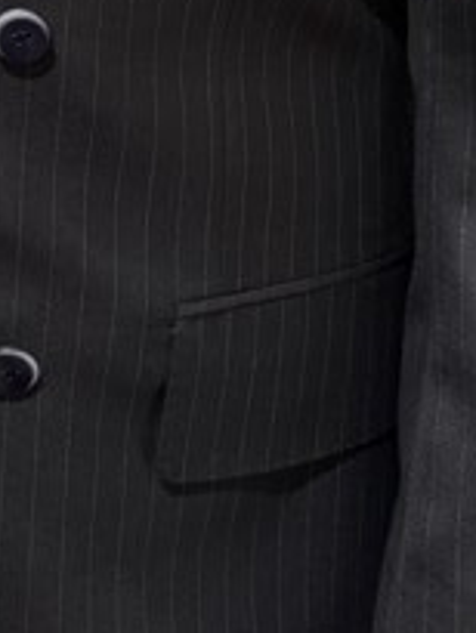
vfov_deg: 22.5
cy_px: -244
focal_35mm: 75
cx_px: -139
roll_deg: +0.4
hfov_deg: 18.3
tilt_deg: -10.1
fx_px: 1374
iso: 500
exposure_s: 1/60
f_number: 1.78
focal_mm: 6.76
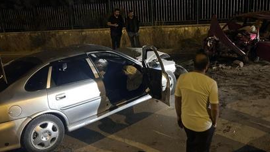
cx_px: 165
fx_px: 272
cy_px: 66
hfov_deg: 52.4
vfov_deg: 31.2
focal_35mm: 38
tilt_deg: -12.8
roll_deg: +1.5
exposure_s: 1/25
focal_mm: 5.7
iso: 800
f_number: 1.5
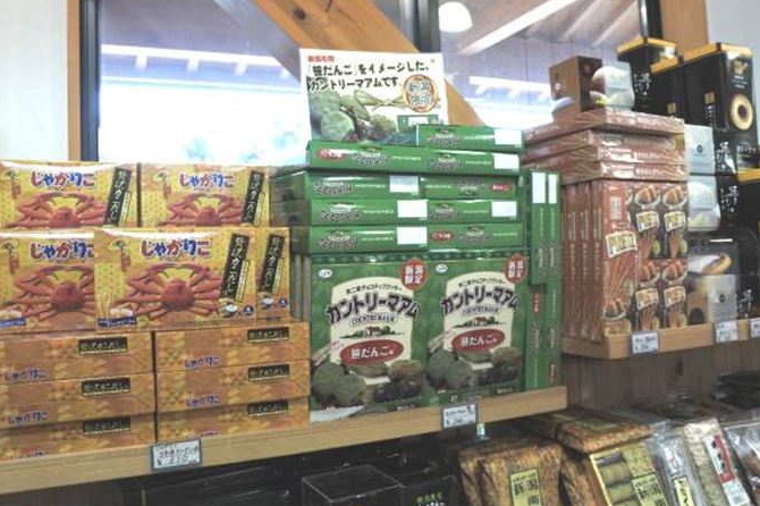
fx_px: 612
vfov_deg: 44.9
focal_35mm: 29
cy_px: 239
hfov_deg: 63.7
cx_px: 366
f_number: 3.5
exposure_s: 1/160
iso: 400
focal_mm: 10
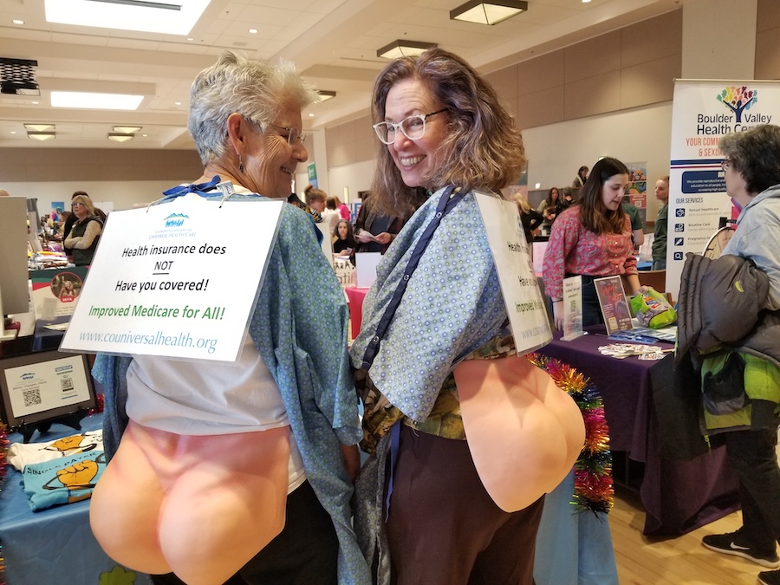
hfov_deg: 67.3
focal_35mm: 26
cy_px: 292
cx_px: 390
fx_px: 586
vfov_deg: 53.1
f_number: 1.7
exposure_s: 1/60
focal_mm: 4.3
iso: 200
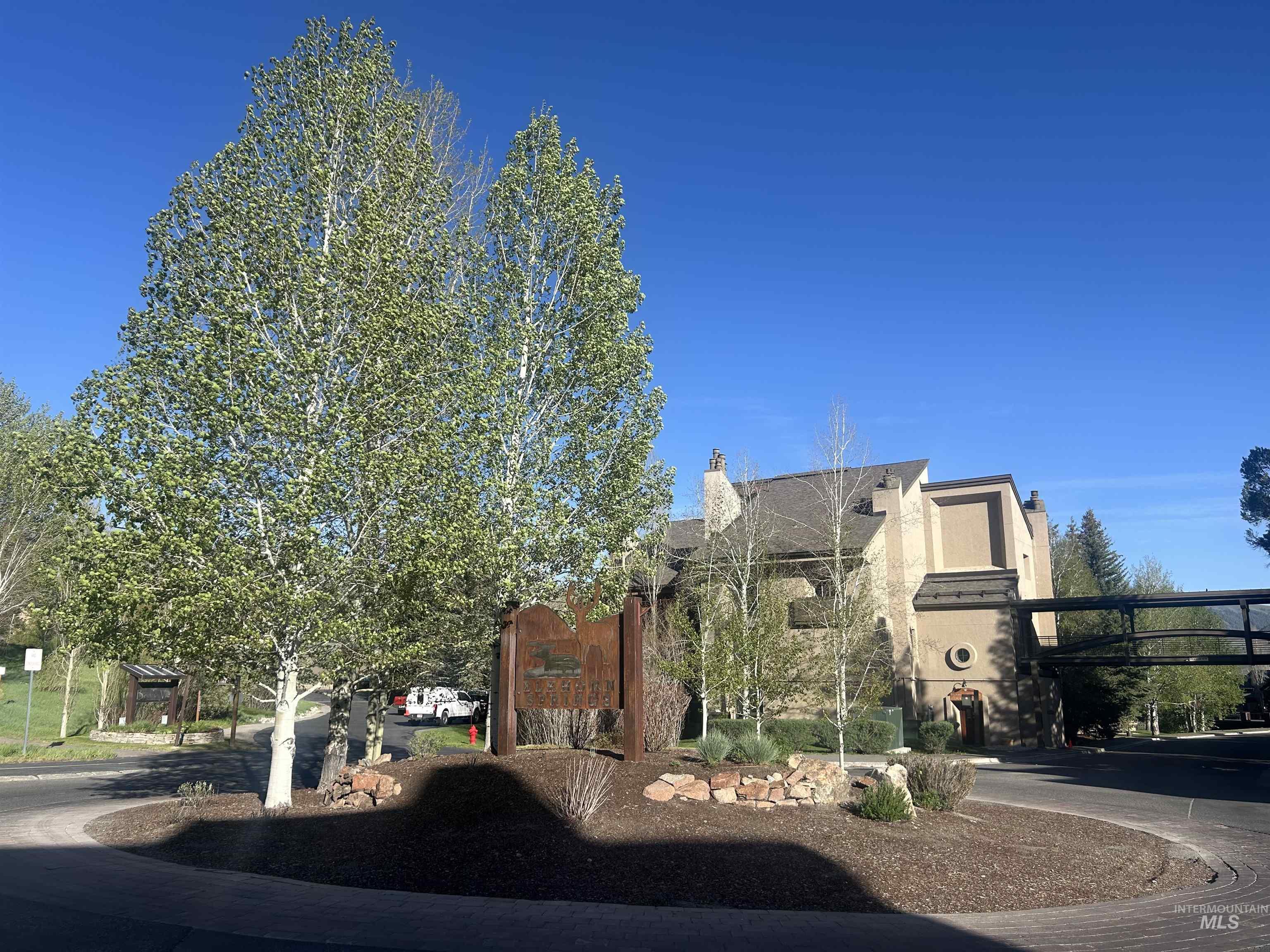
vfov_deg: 53.1
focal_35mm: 26
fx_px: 954
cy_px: 476
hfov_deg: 67.3
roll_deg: -0.2
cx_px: 635
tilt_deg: +10.3
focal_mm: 5.7
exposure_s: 1/3257
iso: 50
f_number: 1.5
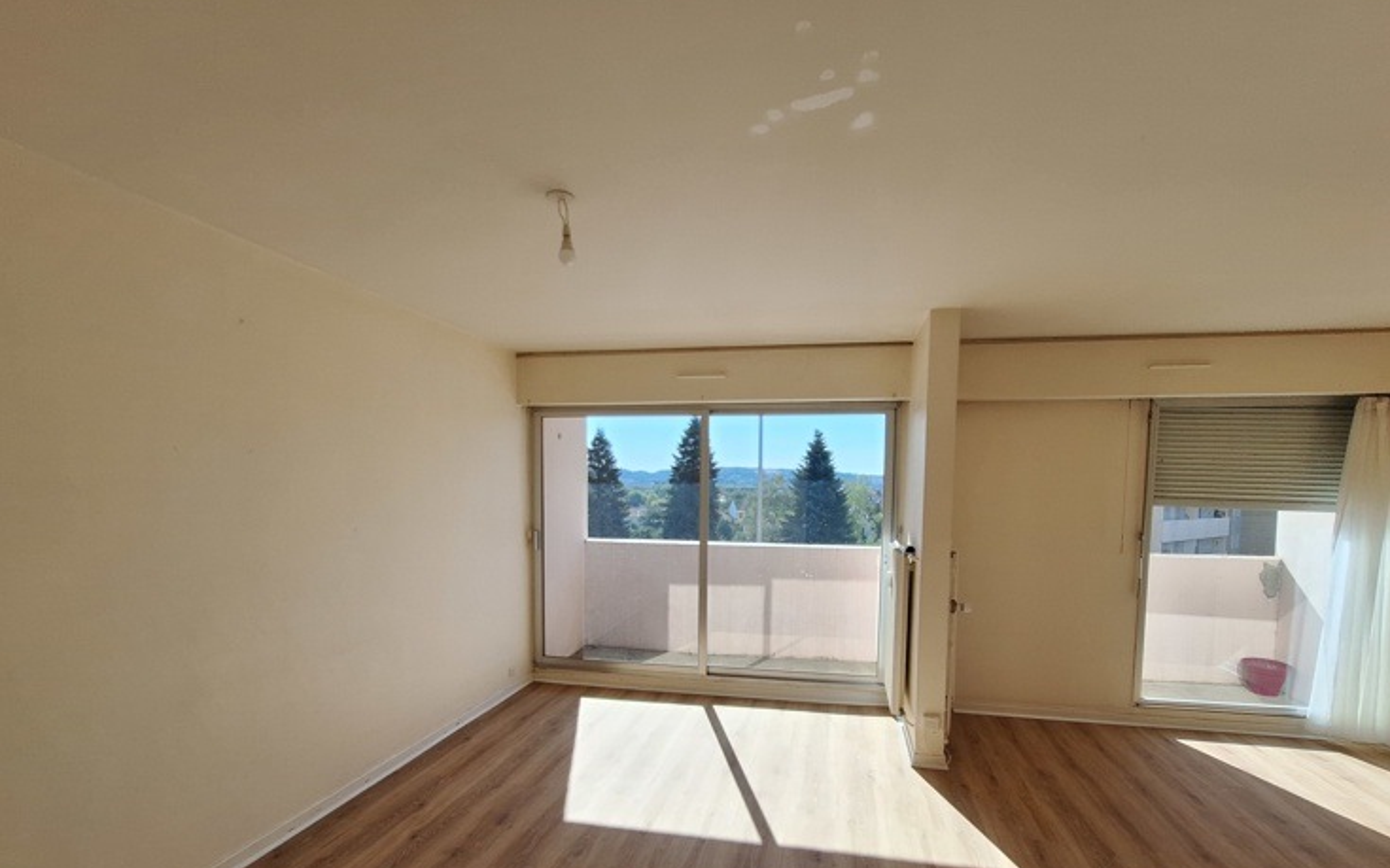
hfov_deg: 101.4
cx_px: 726
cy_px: 524
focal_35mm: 15
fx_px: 568
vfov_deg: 73.9
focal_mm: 1.74
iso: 40
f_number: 2.2
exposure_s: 1/1088
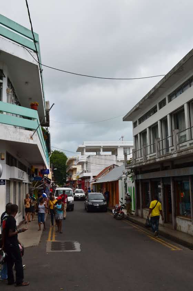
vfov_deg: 53.2
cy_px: 146
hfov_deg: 36.7
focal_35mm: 36
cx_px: 96
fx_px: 291
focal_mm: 24
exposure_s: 1/125
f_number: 11
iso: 110
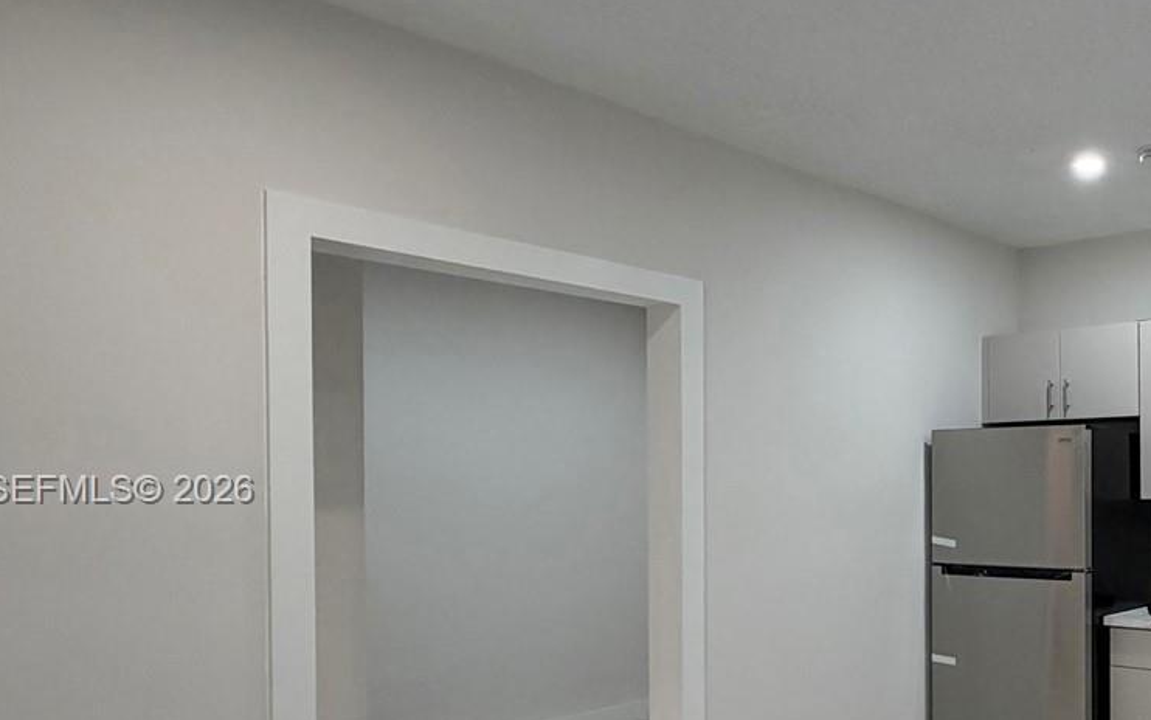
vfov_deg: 38.9
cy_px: 492
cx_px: 1011
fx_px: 1004
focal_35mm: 32
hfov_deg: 53.1
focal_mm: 2.22
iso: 250
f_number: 2.2
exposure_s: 1/120
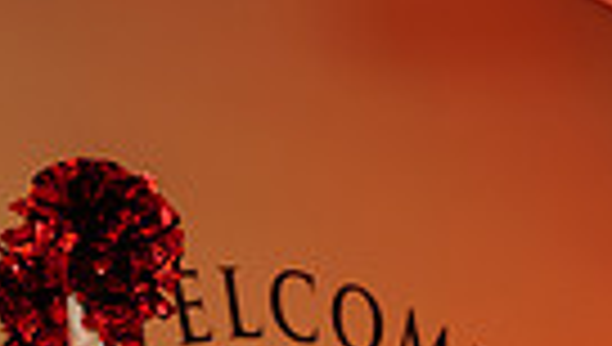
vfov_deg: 7.3
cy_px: 971
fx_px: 2471
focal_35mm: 152
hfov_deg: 14.1
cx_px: 189
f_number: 5
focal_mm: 44
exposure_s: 1/250
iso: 250
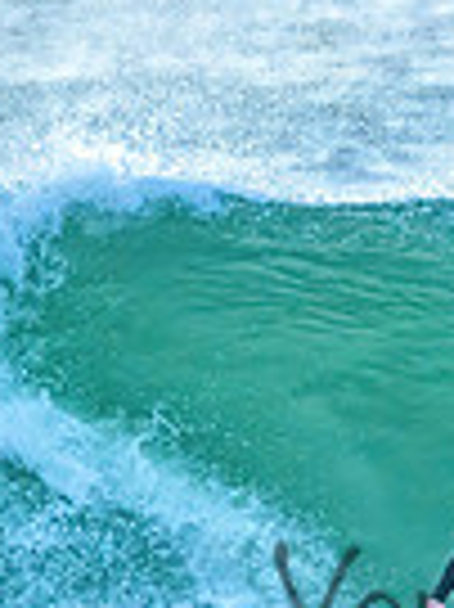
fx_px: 57799
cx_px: 737
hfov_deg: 0.5
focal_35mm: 3300
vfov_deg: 0.6
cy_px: 574
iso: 3200
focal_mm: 800
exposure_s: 1/640
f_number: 11
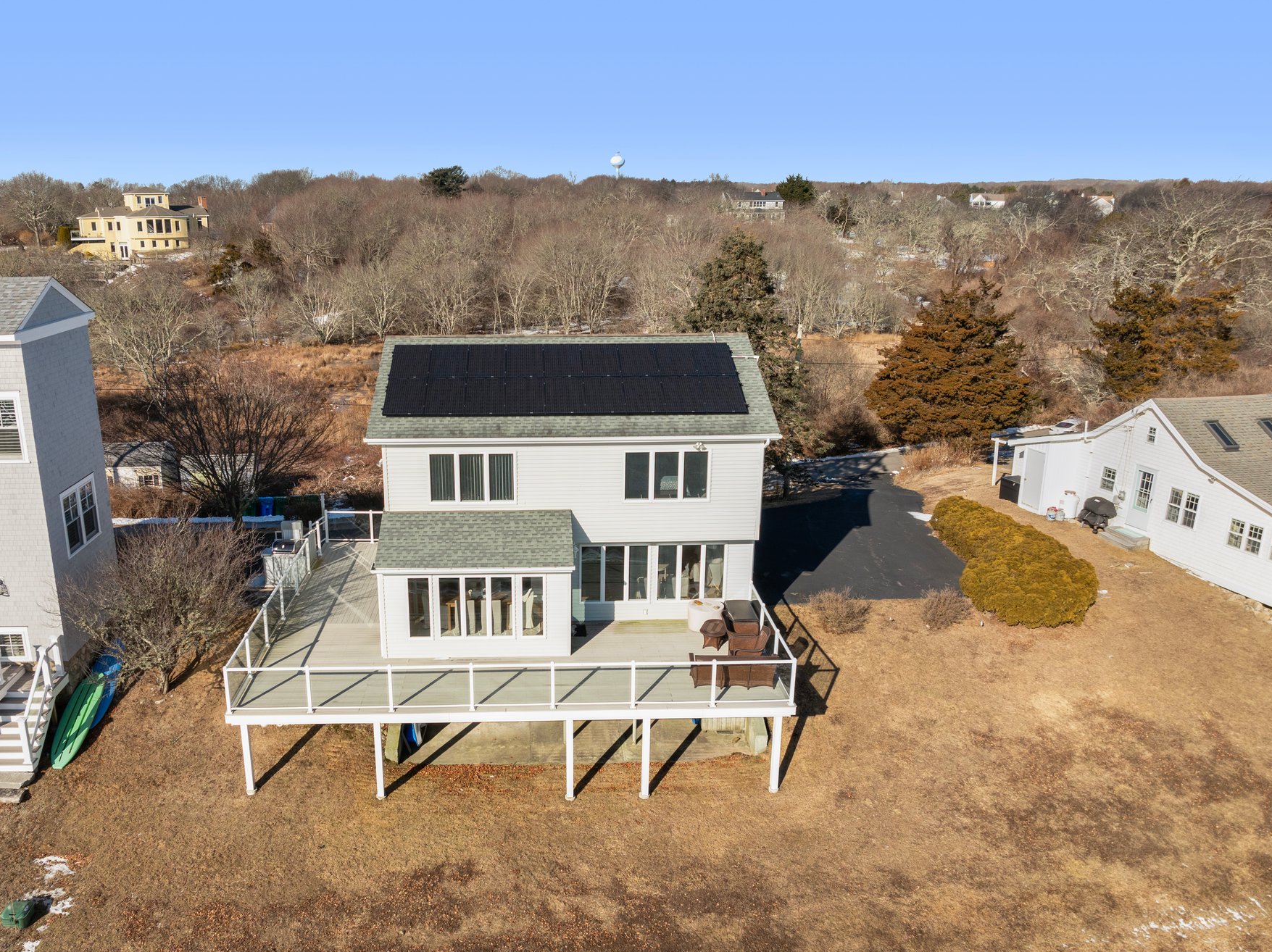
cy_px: 519
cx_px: 556
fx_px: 1028
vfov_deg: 49.6
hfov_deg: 63.3
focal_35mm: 28
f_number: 2.8
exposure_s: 1/2000
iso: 100
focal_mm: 12.29
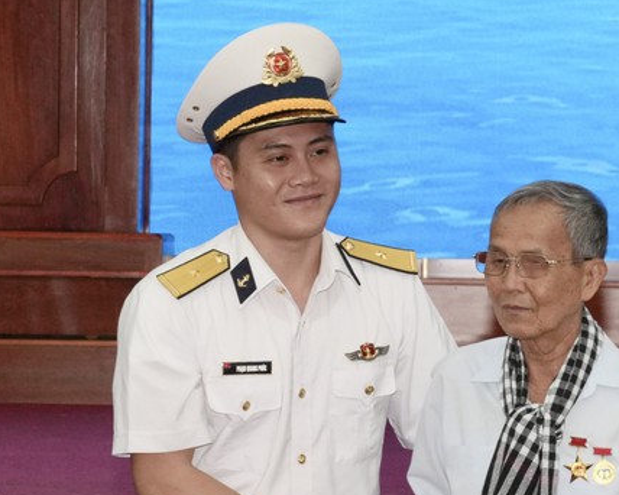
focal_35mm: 112
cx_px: 512
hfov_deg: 17.0
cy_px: 334
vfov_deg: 13.7
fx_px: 2051
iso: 1250
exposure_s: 1/100
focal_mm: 70
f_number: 9
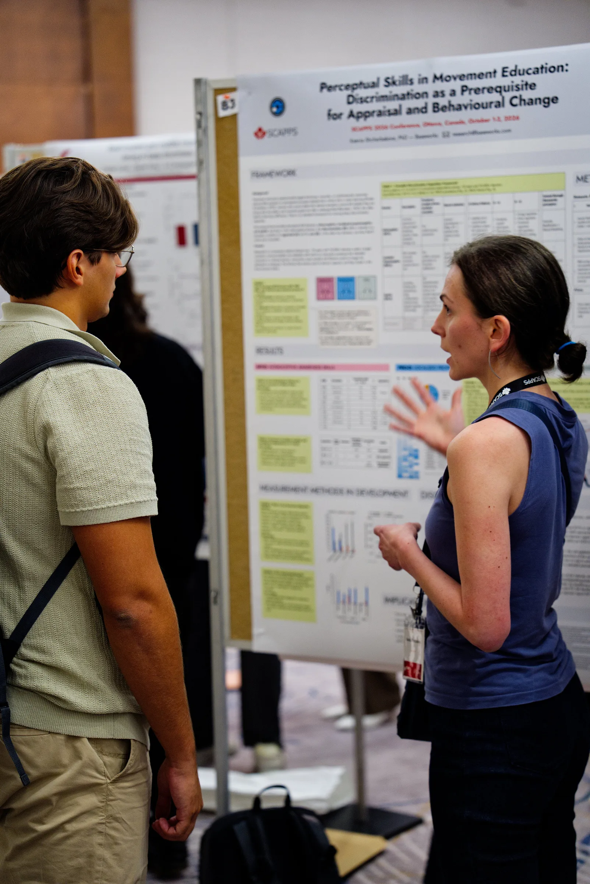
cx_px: 295
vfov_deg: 28.8
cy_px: 442
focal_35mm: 70
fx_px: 1718
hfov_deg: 19.5
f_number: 2.8
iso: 1000
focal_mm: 70
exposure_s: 1/50
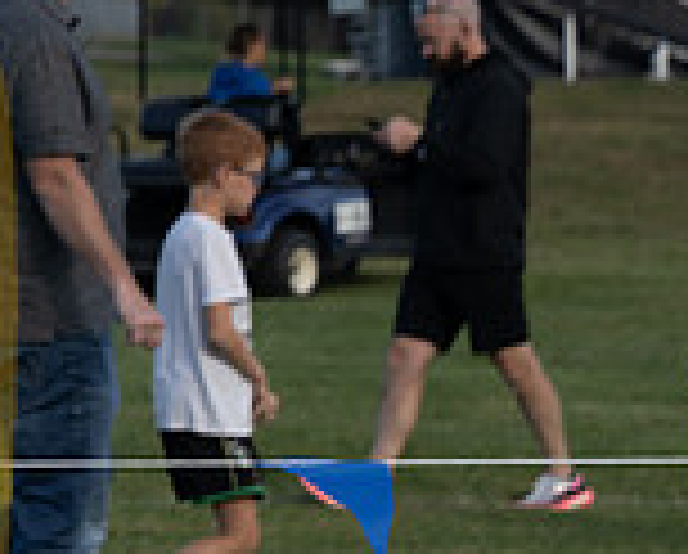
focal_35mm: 288
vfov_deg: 5.4
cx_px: -544
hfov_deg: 6.6
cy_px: 426
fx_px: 5876
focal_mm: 81
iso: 320
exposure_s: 1/1000
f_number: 5.6
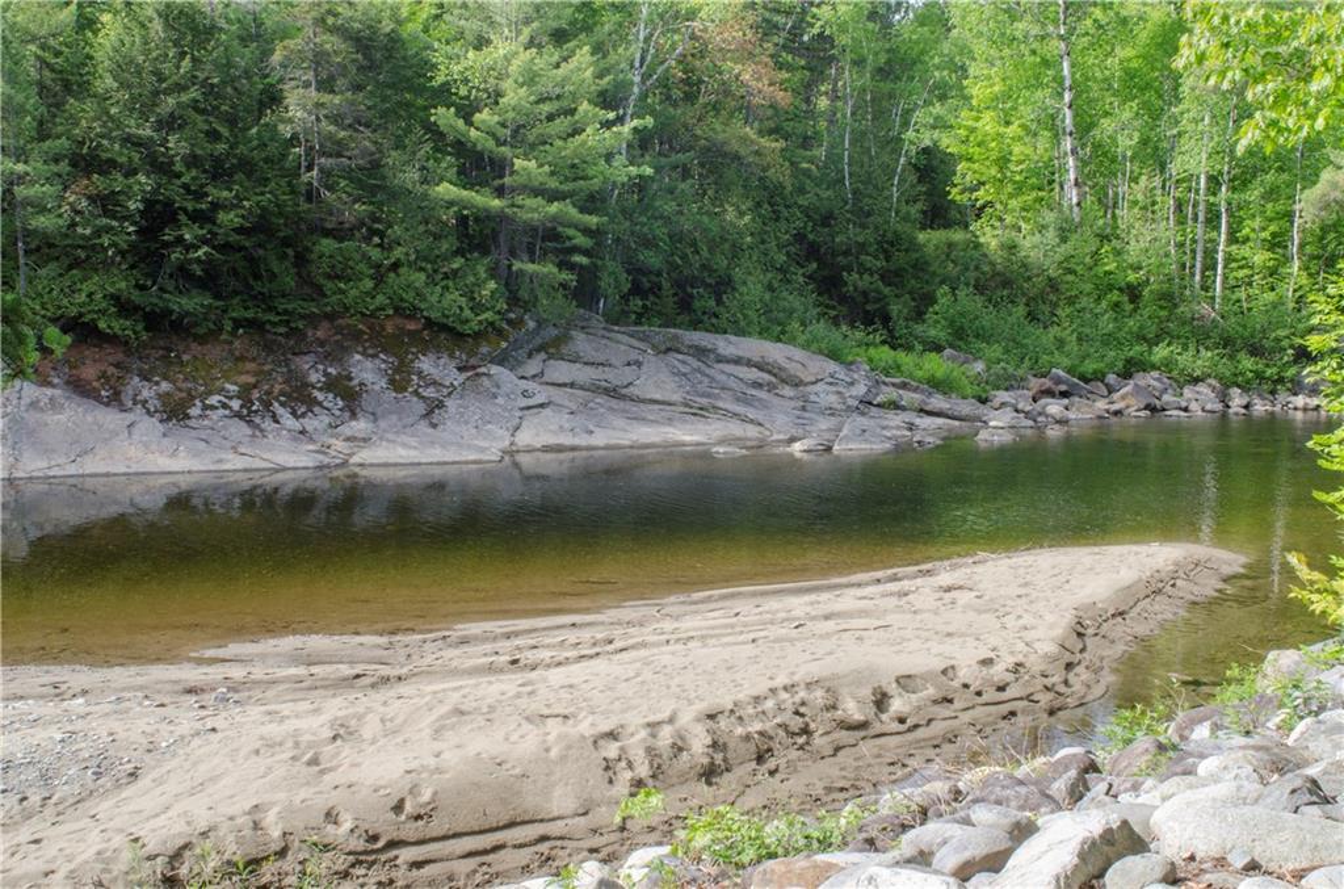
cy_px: 444
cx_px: 672
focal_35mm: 36
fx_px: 1340
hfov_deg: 53.3
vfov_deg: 36.7
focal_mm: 24
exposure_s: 1/25
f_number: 22
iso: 200
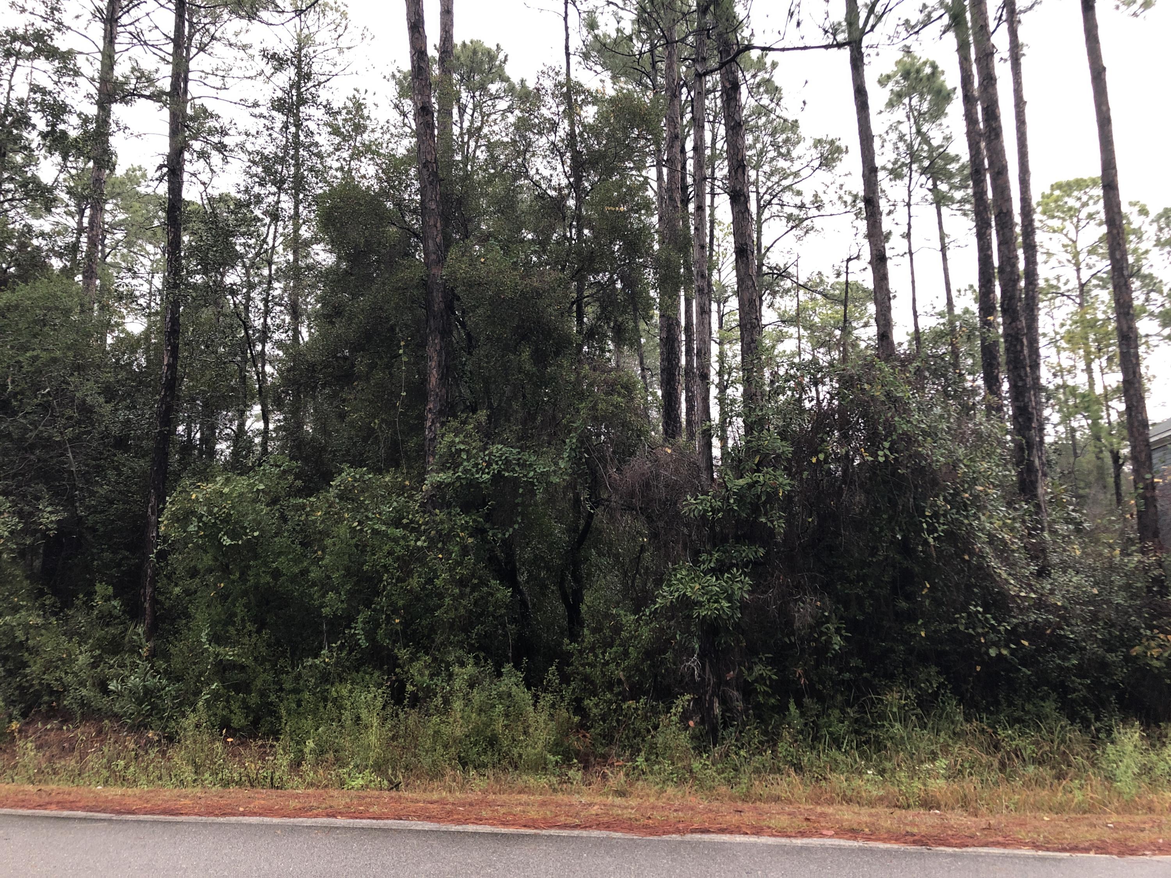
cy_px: 439
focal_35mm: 28
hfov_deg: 63.4
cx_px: 586
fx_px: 947
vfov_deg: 49.7
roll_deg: +0.0
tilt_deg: +9.3
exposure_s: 1/25
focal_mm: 3.99
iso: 32
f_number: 1.8
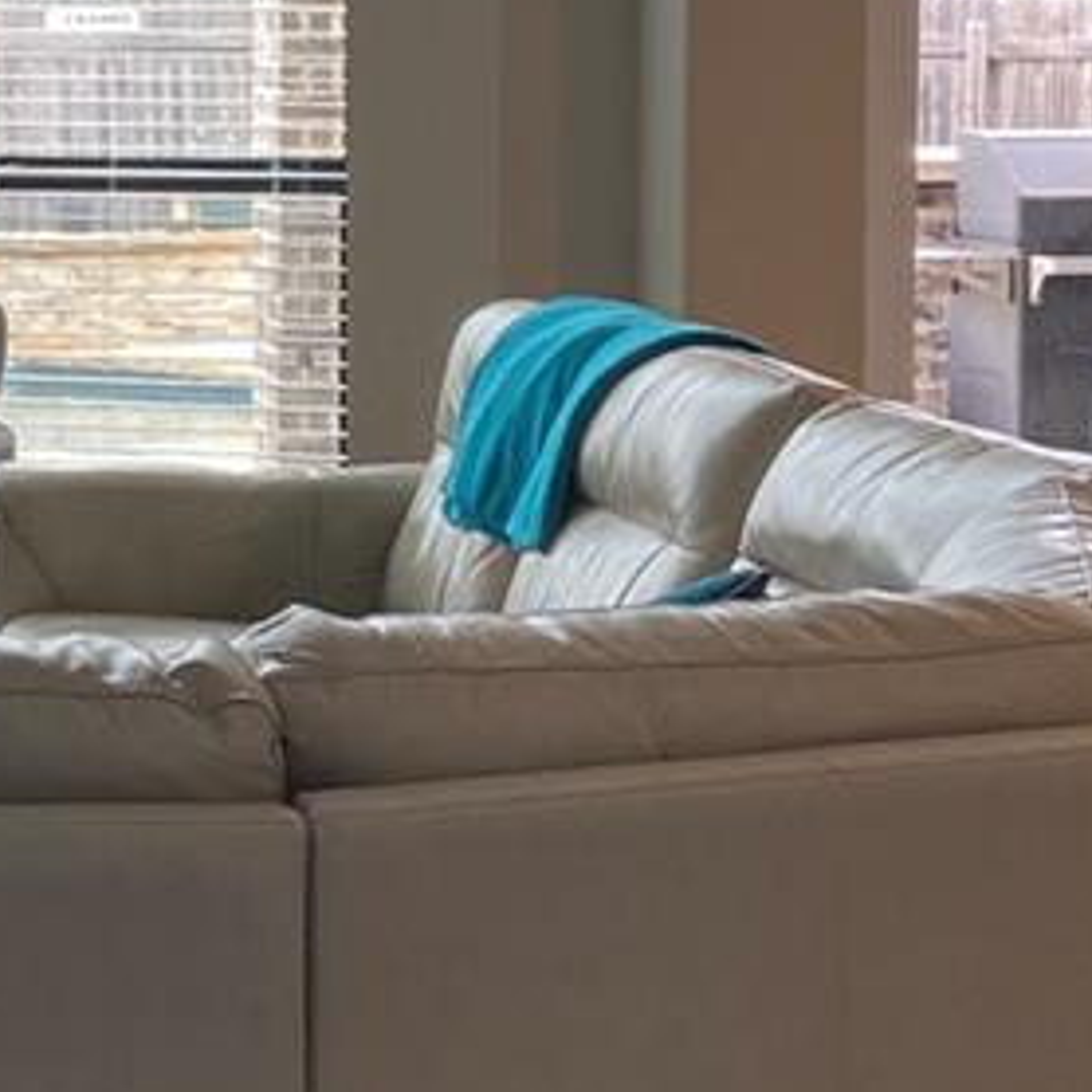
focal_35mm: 127
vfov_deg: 13.6
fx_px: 4533
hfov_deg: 13.2
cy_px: 137
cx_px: -369
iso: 50
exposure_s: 1/120
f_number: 1.8
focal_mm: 4.25
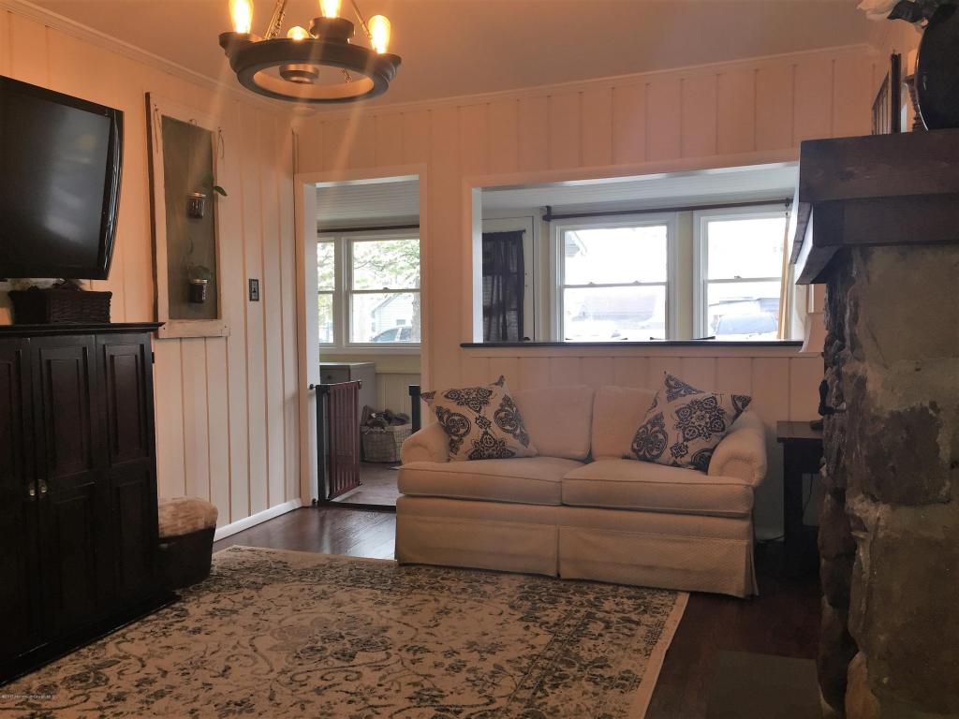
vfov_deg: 48.2
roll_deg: -0.9
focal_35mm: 29
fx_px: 803
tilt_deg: -0.9
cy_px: 360
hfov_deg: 61.7
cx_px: 480
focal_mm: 4.15
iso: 40
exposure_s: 1/30
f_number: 2.2
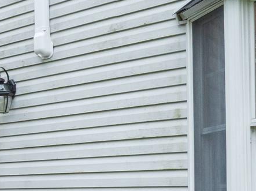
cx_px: -240
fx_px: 820
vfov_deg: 13.2
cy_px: 186
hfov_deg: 14.9
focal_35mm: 111
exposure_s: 1/30
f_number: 6.3
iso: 200
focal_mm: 12.29
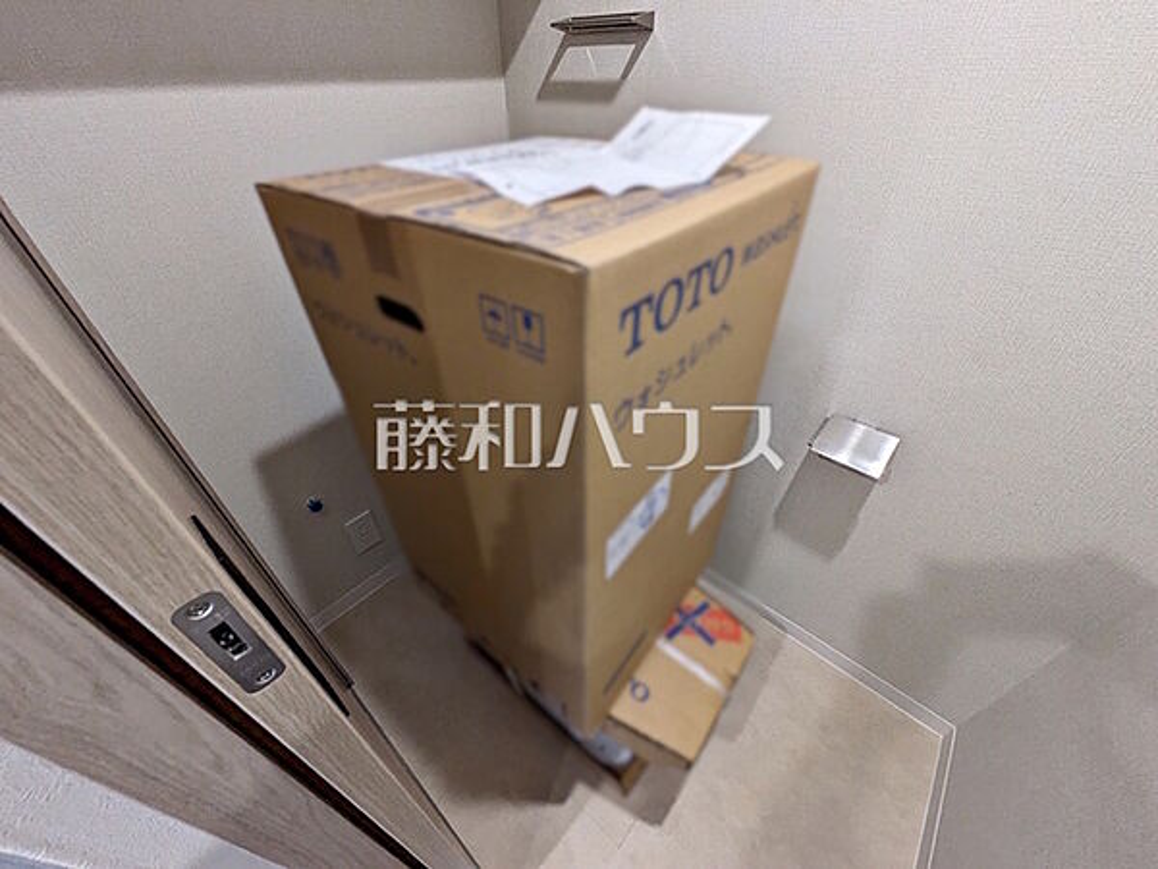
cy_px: 434
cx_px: 579
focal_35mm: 14
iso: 148
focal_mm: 1.83
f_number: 2.2
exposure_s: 1/100
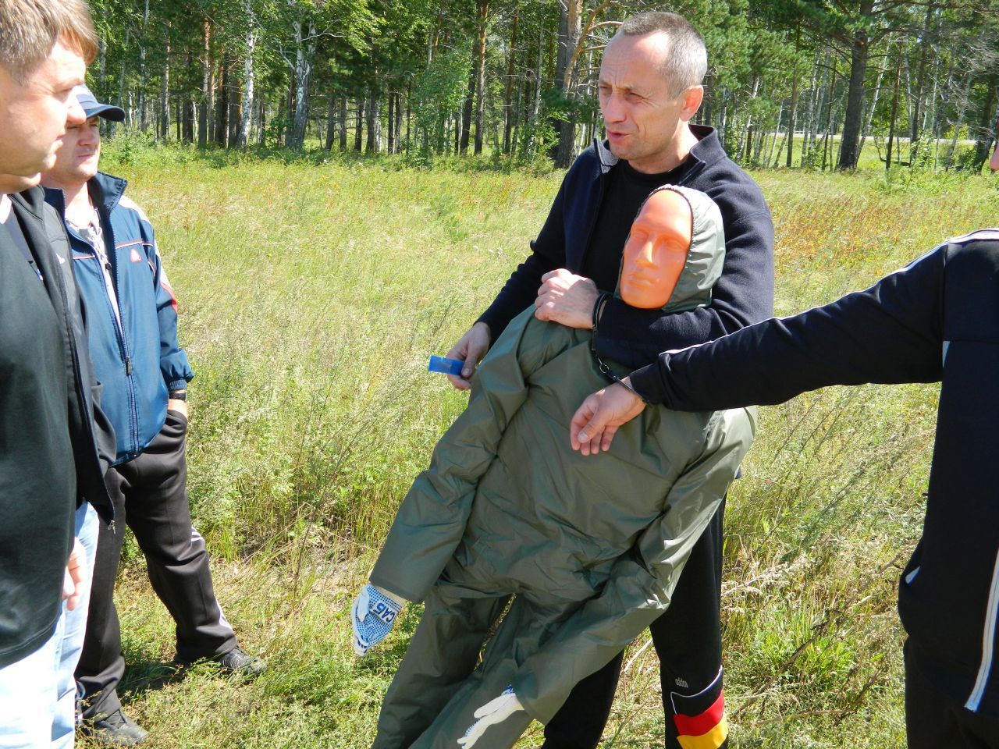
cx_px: 500
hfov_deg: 45.8
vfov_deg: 35.1
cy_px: 374
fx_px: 1183
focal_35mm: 41
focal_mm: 7.3
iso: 110
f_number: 3.5
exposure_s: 1/320
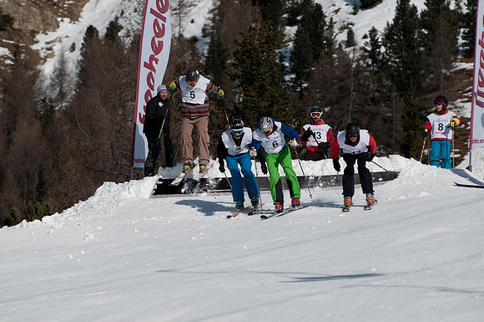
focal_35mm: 300
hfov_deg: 6.9
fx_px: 4028
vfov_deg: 4.6
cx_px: 242
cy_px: 161
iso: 200
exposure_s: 1/1250
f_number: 5
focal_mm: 200
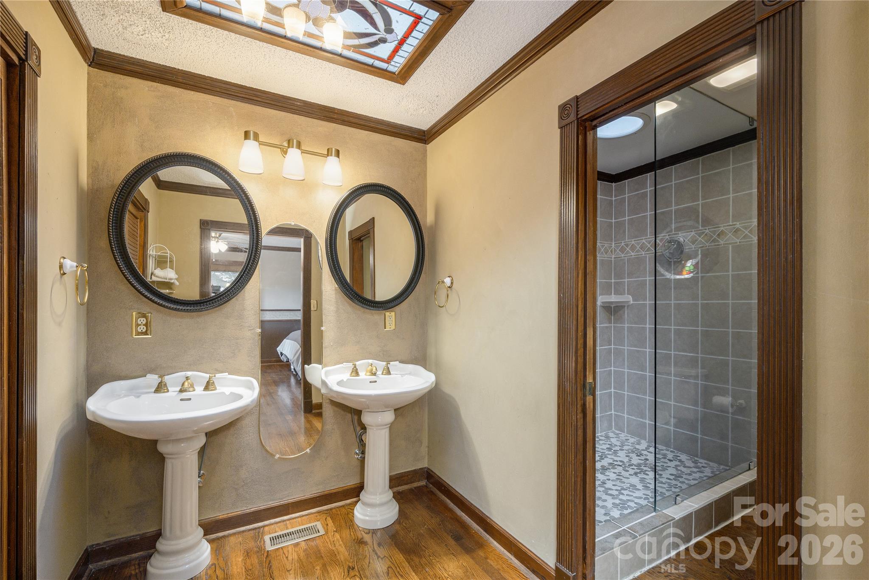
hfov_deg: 98.5
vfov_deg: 75.6
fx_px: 374
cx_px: 434
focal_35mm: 16
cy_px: 290
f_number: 7.1
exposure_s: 1/25
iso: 320
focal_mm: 15.5
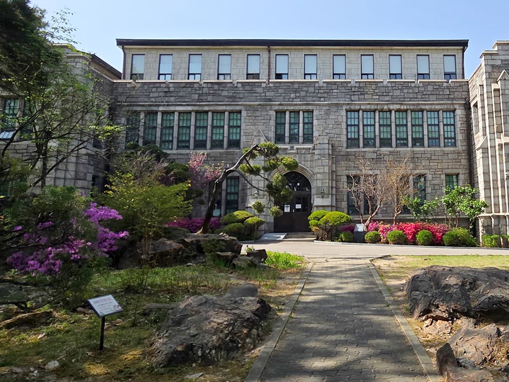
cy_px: 167
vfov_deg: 54.7
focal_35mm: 25
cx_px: 378
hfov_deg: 65.4
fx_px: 368
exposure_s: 1/1457
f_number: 2.2
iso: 50
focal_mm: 2.2
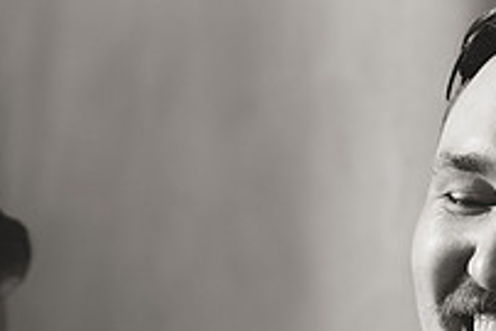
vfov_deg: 5.6
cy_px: 465
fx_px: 3364
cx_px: 243
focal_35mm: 244
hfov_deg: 8.4
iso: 800
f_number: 2.2
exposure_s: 1/125
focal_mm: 85
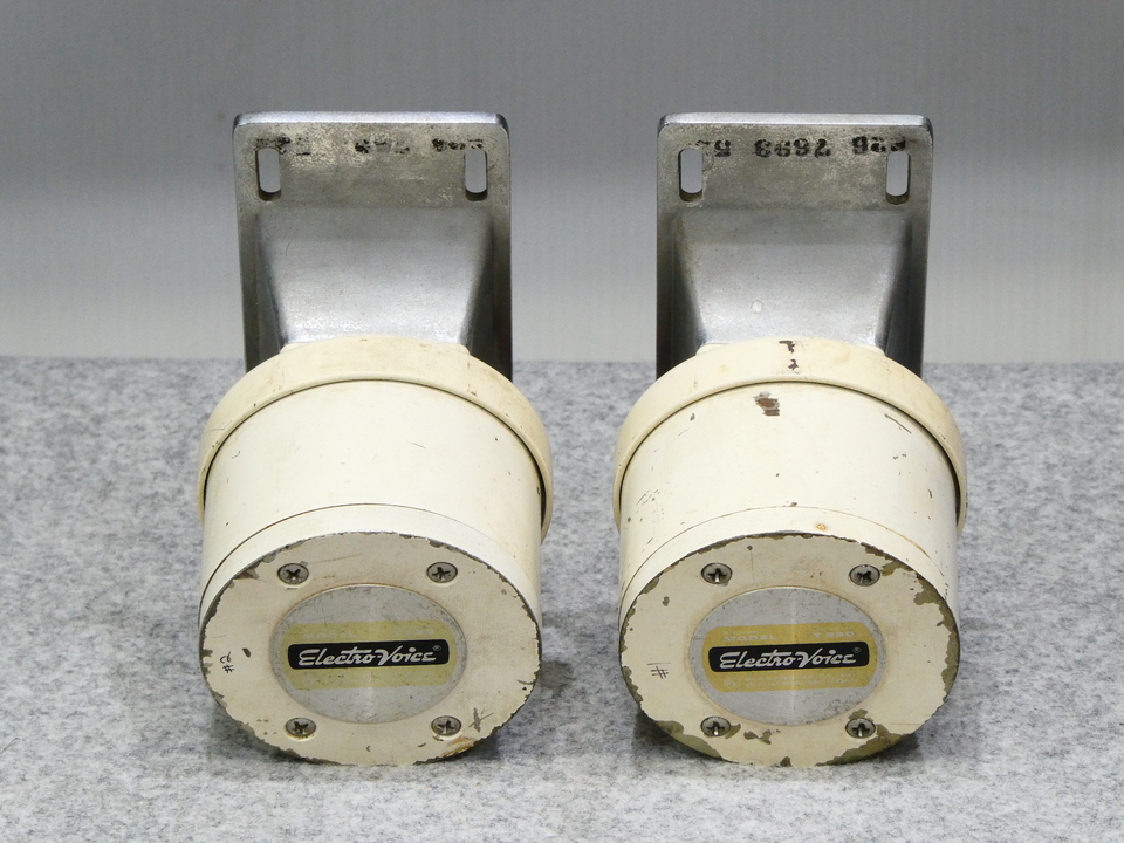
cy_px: 422
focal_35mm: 200
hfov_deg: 9.9
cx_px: 562
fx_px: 6494
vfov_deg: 7.4
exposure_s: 1/15
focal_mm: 35.8
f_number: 5.6
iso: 400
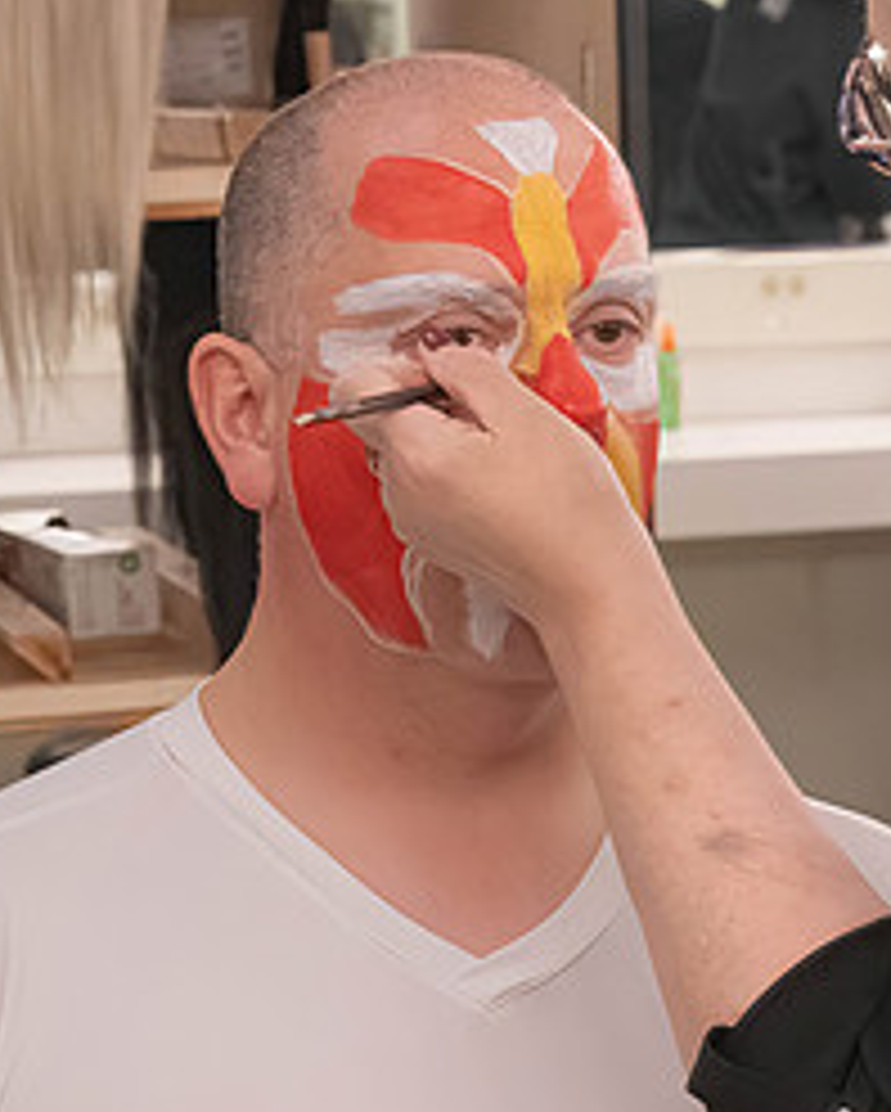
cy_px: 389
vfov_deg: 12.5
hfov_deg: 10.0
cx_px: 914
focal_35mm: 154
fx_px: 5070
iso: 16000
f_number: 9
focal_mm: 70
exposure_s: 1/500
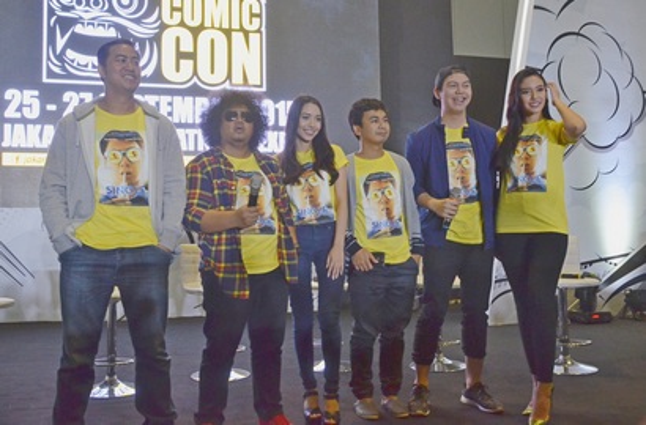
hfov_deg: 62.1
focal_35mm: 30
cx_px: 323
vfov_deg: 43.3
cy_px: 212
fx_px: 536
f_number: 5.6
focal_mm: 20
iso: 1600
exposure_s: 1/90
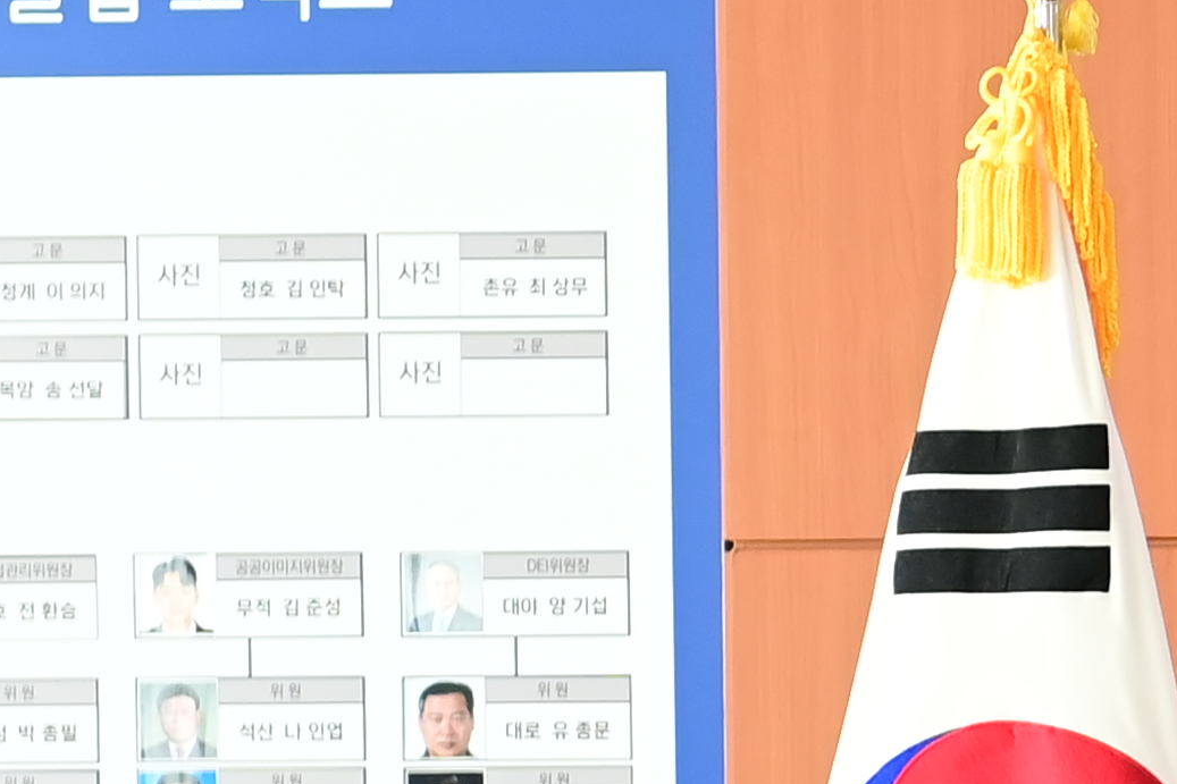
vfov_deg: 3.6
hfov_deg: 5.3
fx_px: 12290
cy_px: 1015
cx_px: 3049
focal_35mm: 376
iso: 1250
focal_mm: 70
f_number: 5
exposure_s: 1/160
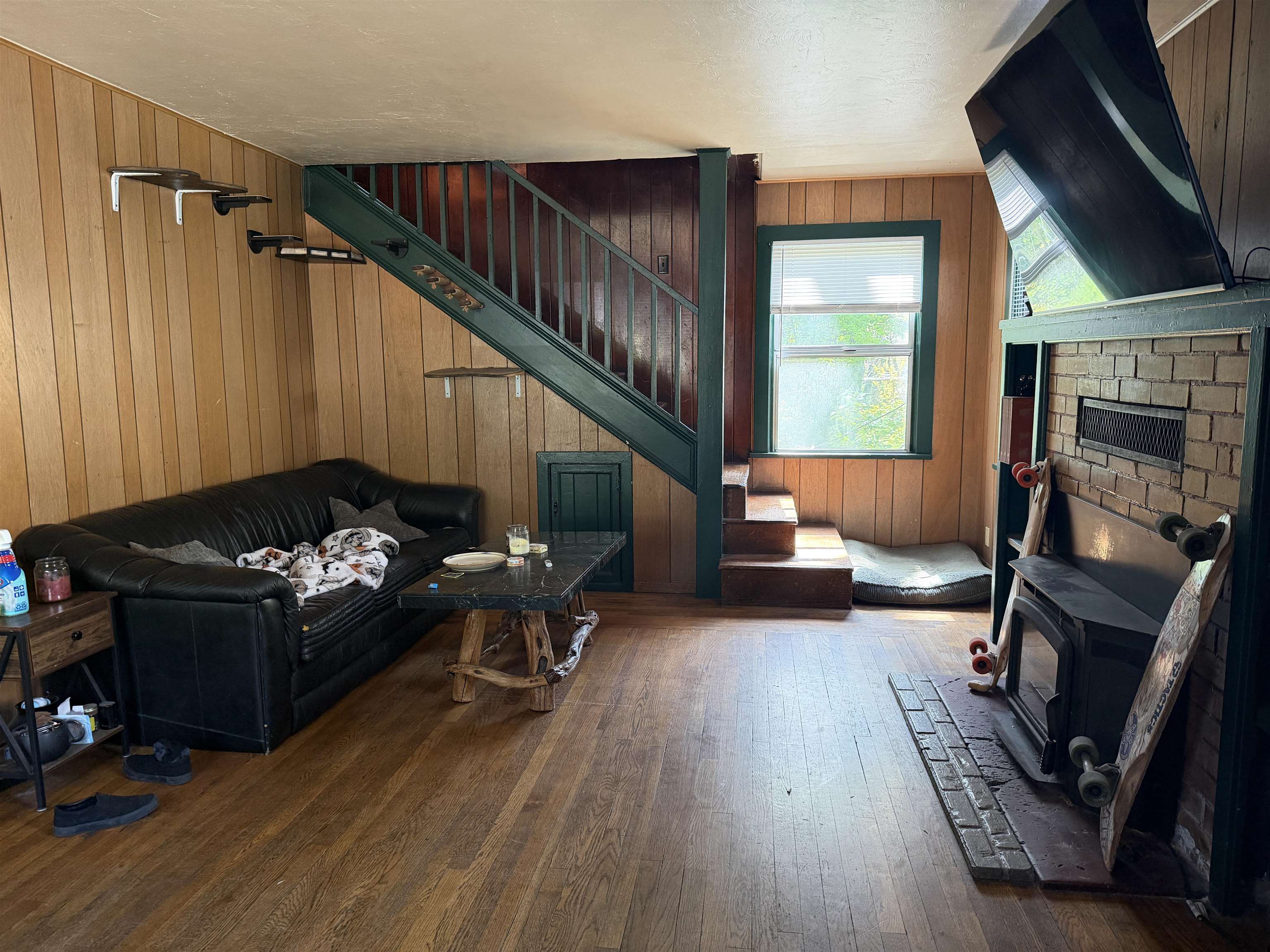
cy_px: 476
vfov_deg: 56.8
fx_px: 881
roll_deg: +1.3
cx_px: 635
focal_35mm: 24
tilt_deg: -8.6
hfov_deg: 71.6
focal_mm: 6.76
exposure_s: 1/60
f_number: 1.78
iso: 320
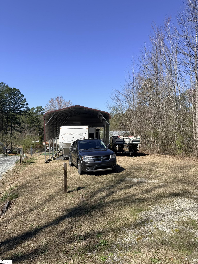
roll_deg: -1.2
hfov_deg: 56.8
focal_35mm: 24
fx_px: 183
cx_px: 99
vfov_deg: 71.6
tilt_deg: -0.8
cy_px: 132
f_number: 1.78
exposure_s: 1/4975
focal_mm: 6.76
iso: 100
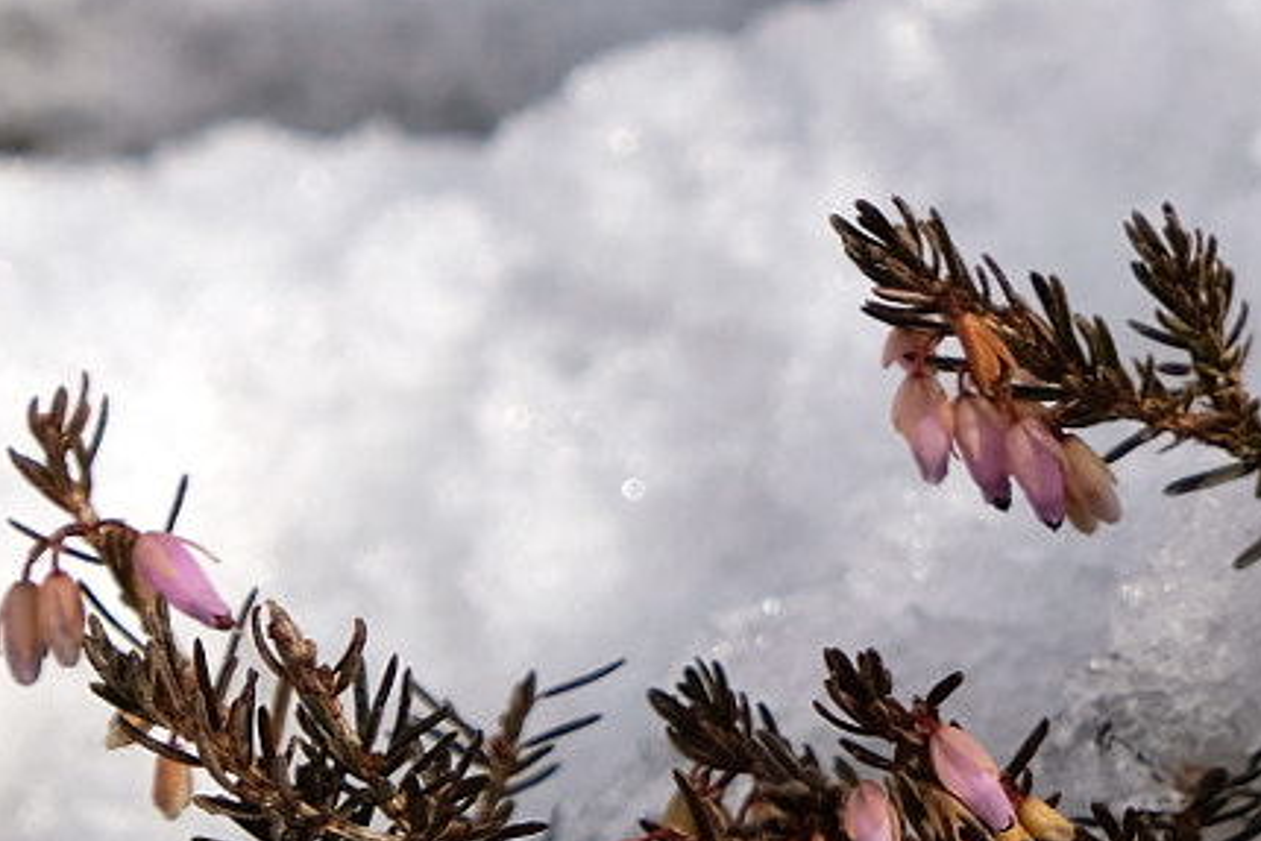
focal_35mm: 309
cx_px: 1748
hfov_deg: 6.6
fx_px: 10827
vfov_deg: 4.5
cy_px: 608
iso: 100
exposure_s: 1/250
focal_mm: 55
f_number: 5.6
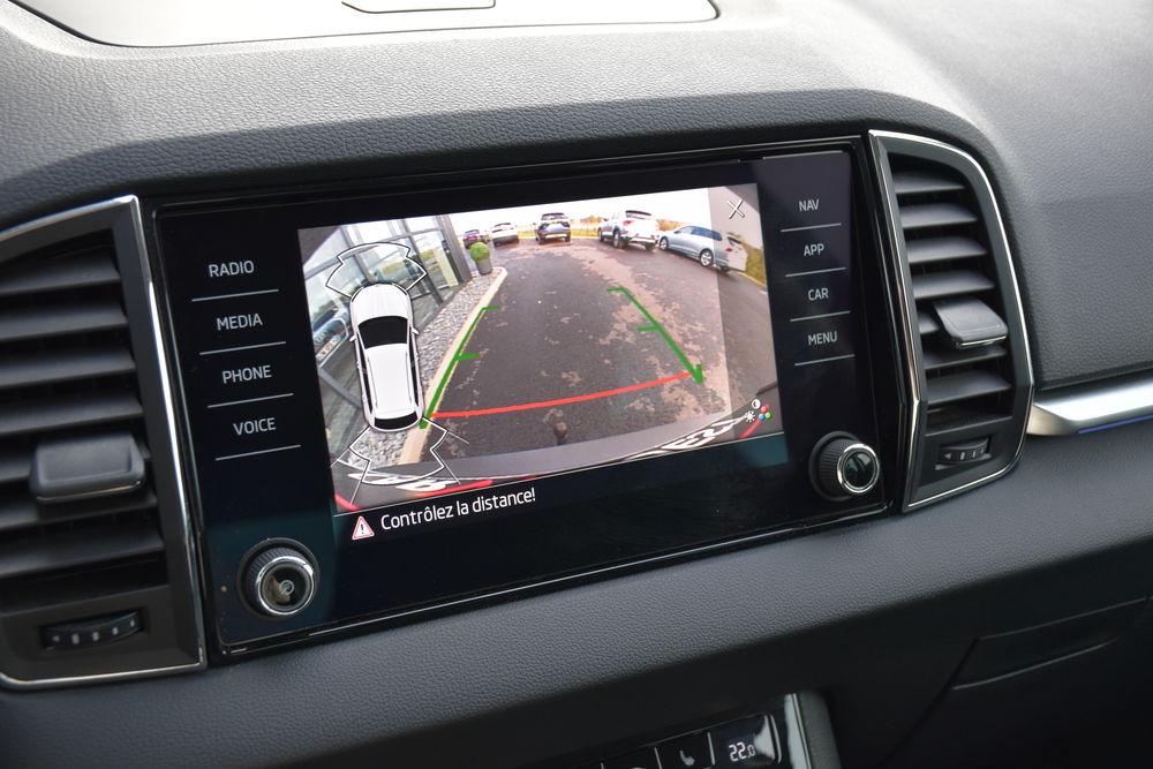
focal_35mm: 40
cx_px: 576
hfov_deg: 47.9
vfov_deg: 33.0
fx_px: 1297
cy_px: 384
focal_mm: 27
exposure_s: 1/100
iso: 400
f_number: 5
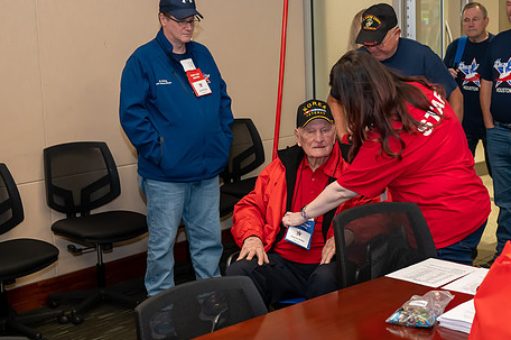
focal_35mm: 56
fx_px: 794
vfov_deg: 24.1
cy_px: 148
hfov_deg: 35.5
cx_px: 312
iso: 8000
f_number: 5.3
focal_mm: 44
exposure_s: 1/160
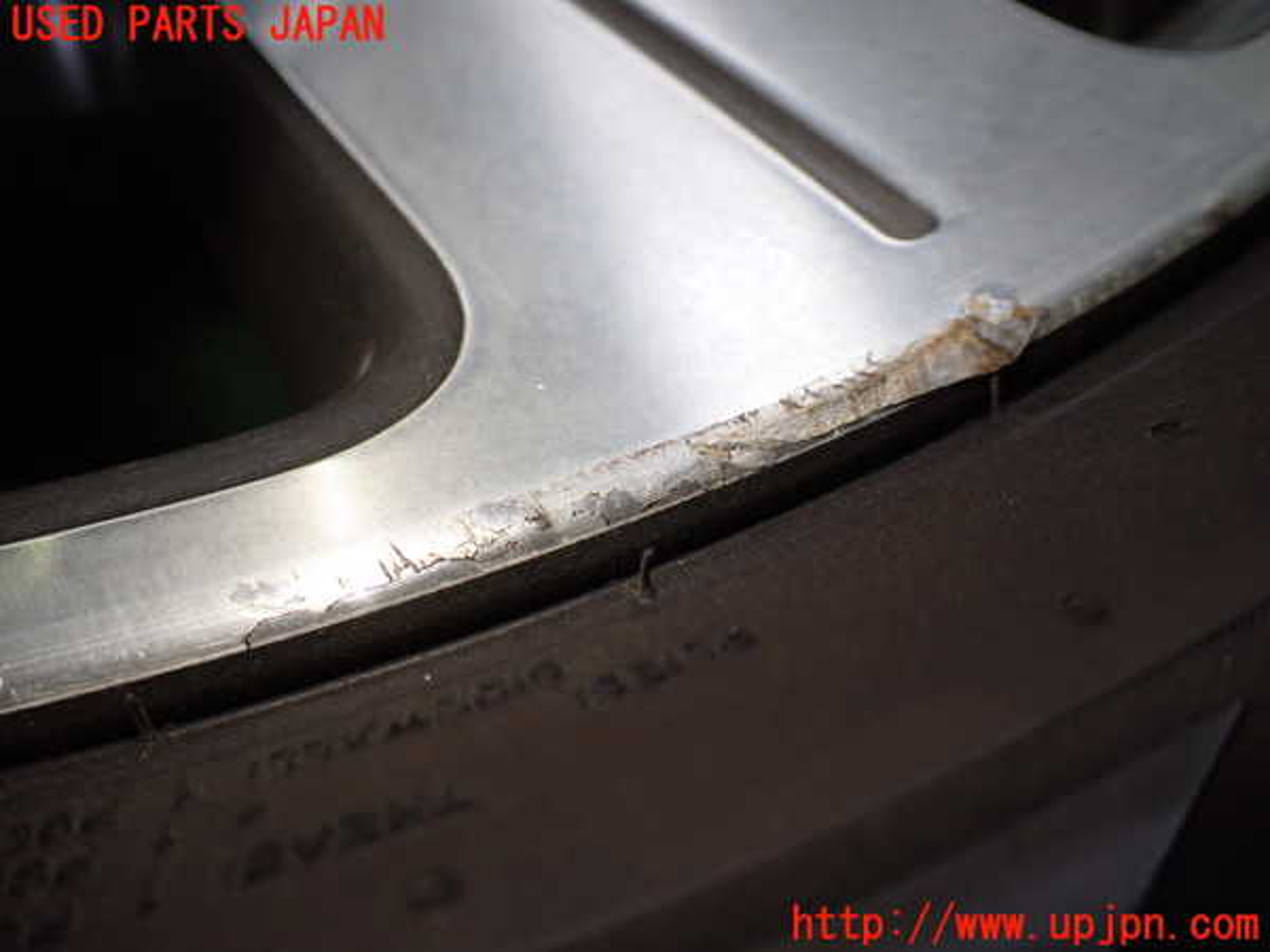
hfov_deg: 60.0
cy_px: 476
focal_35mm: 30
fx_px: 1101
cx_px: 635
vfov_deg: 46.8
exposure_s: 1/125
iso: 320
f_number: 2.3
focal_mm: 5.4
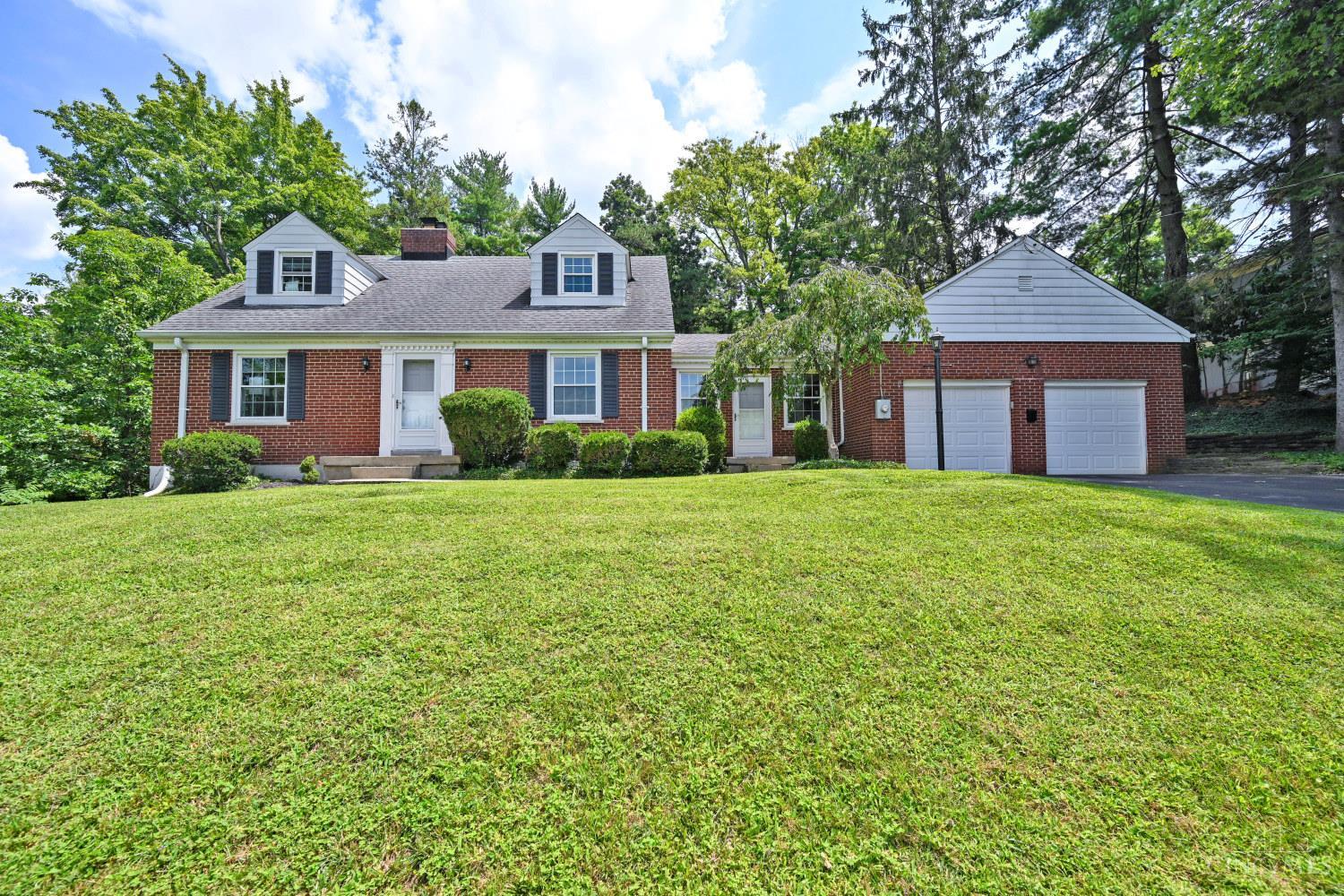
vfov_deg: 81.2
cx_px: 672
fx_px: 523
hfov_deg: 104.3
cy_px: 448
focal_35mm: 14
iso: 100
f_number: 6.3
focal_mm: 14
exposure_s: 1/320
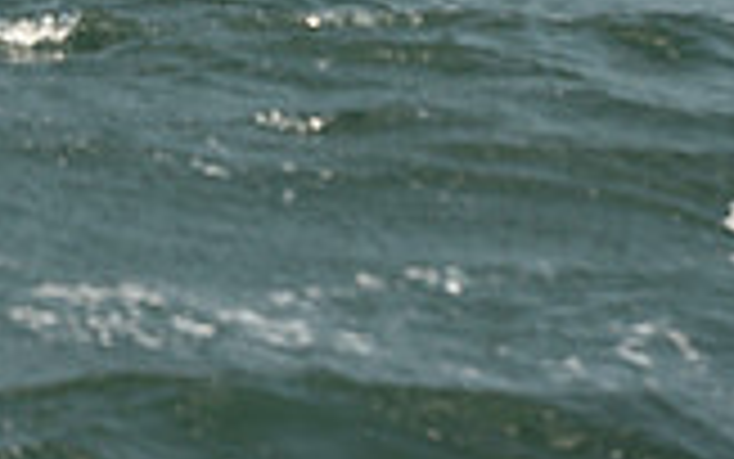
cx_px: 74
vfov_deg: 3.0
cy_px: -810
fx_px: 8725
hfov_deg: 4.8
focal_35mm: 436
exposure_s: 1/640
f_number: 5
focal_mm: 120
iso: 250
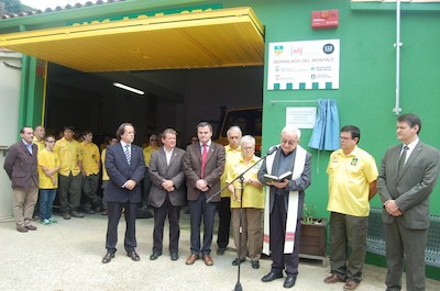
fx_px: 329
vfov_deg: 47.7
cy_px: 146
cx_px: 220
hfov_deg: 67.5
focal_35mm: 27
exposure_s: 1/160
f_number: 6.3
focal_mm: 18
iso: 200
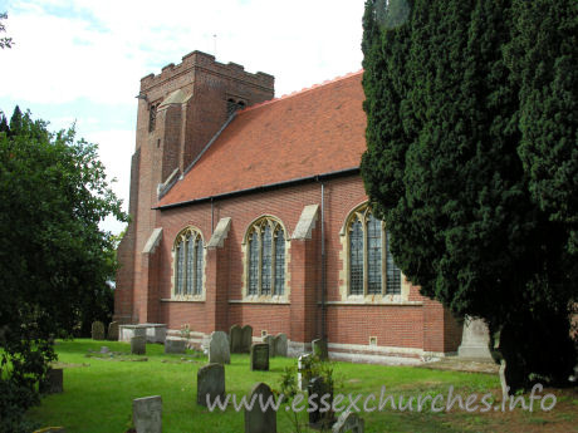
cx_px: 289
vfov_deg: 40.7
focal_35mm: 35
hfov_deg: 52.6
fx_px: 584
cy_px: 216
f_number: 5
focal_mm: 8.9
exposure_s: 1/119
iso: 50
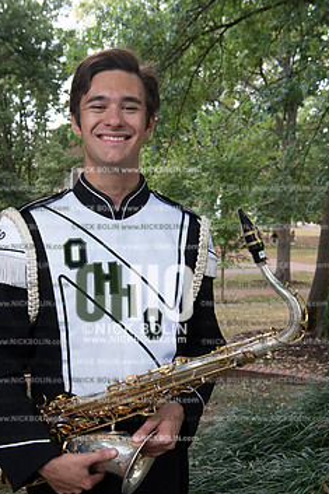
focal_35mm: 51
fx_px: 700
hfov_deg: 26.4
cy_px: 304
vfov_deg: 38.7
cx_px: 134
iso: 800
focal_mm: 40
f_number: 8
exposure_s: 1/100
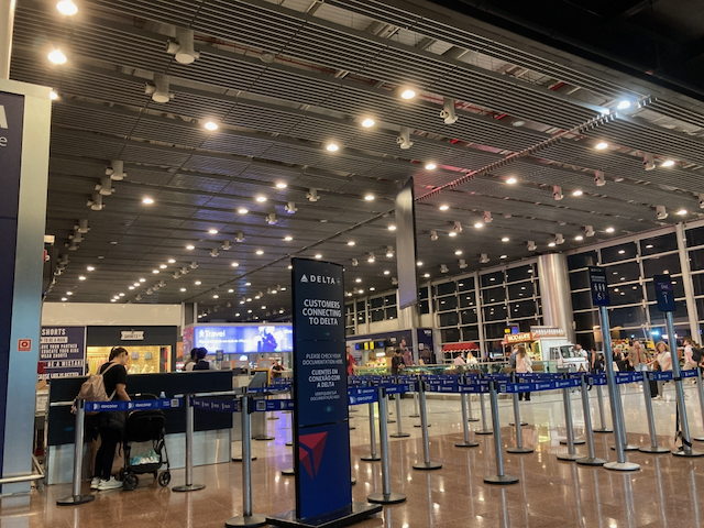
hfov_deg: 63.4
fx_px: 569
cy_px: 264
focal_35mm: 28
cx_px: 352
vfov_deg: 49.7
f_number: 1.8
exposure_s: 1/30
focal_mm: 3.99
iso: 400
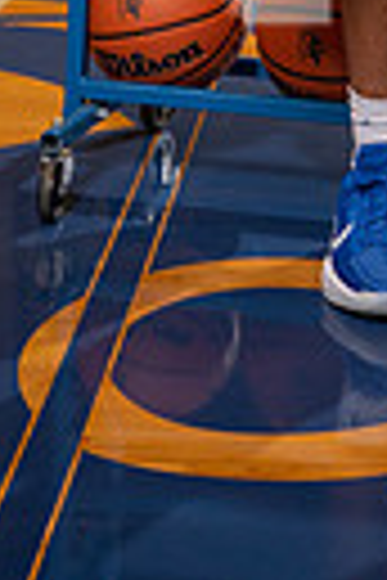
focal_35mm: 126
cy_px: -427
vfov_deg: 14.5
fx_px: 2032
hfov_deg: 10.8
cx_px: 405
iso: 400
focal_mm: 36
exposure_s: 1/250
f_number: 4.5
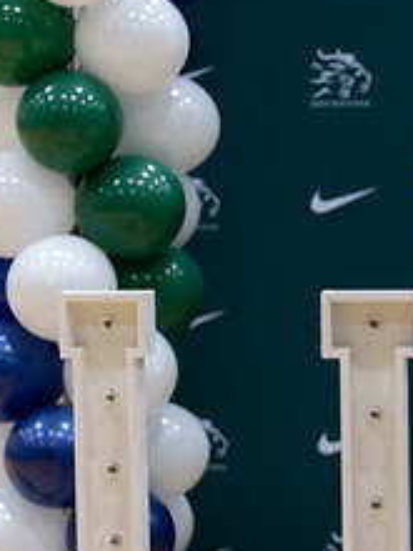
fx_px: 2529
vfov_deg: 12.4
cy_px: 351
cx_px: 659
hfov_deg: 9.0
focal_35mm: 159
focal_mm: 50
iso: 400
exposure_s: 1/320
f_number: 1.2
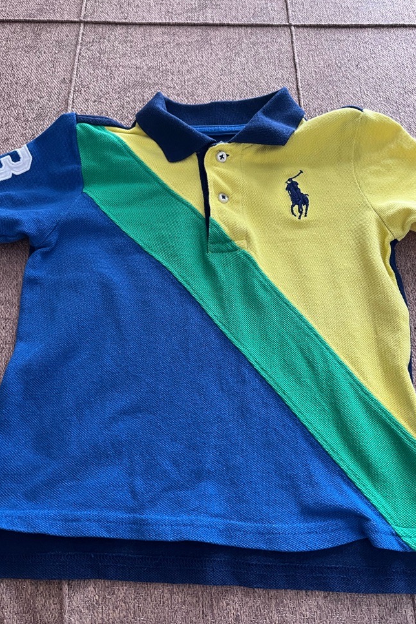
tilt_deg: -65.7
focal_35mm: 28
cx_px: 210
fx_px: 485
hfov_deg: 46.4
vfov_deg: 65.5
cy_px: 316
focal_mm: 5.1
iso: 125
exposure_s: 1/64
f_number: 1.6
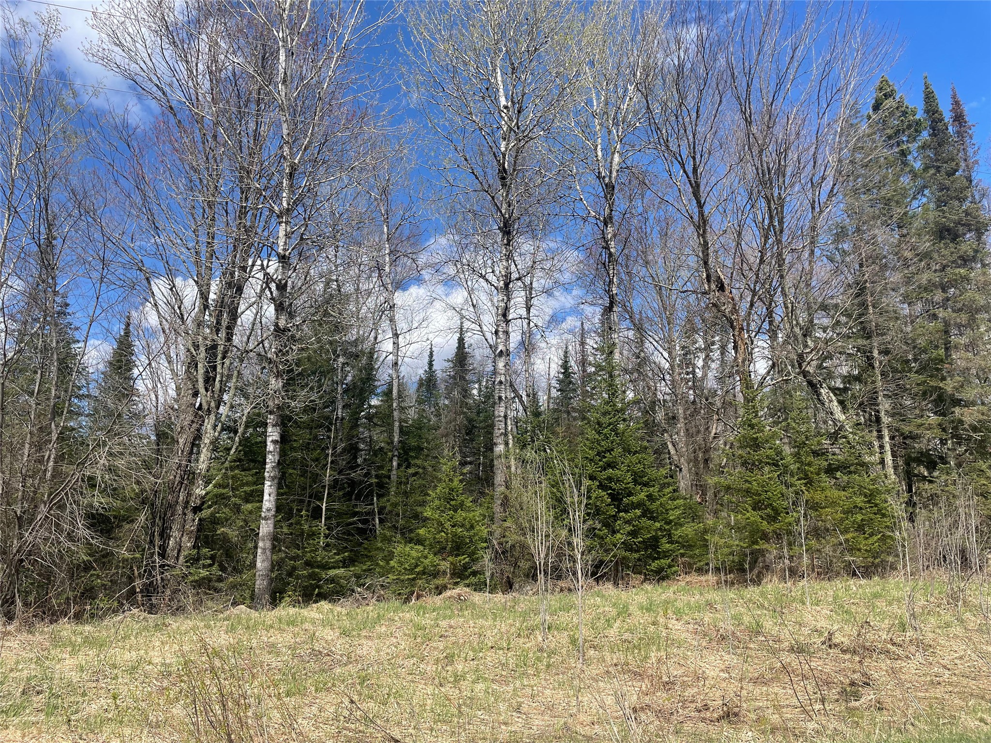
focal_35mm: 26
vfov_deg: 53.1
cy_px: 372
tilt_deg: +13.4
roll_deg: +0.5
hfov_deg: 67.3
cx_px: 496
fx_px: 744
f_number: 1.6
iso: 32
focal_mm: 4.2
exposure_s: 1/2817
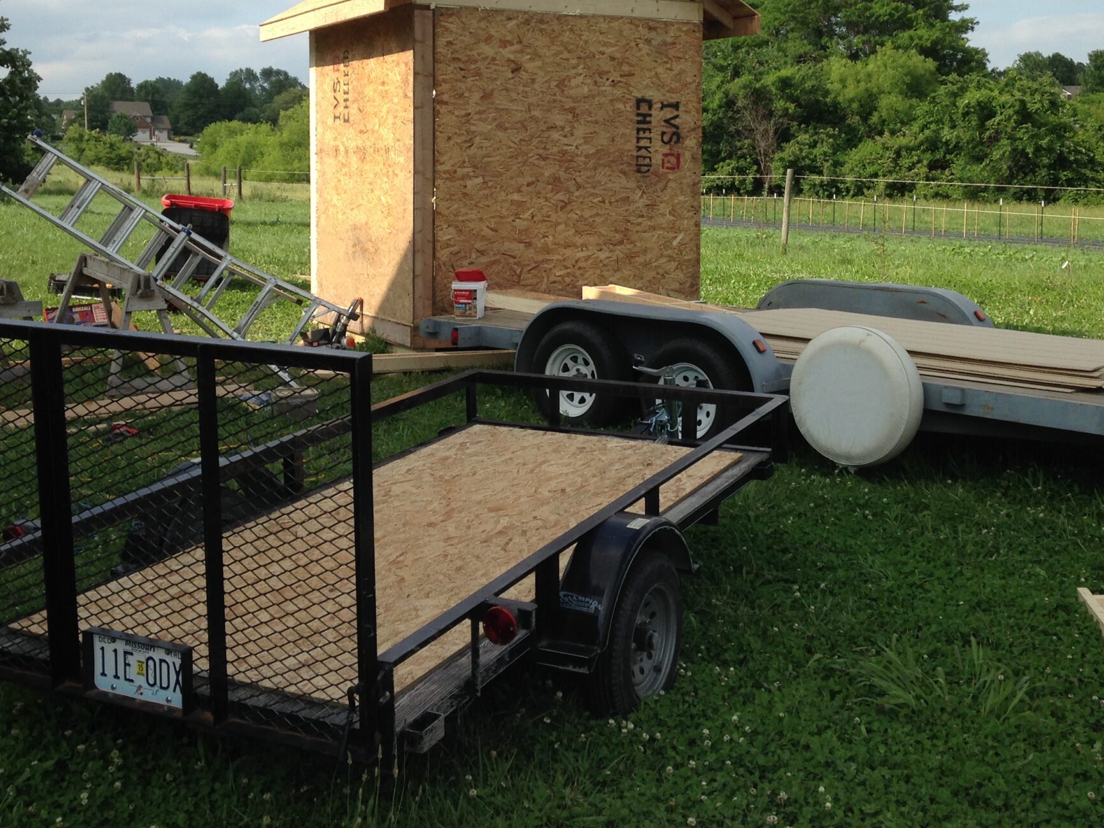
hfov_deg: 38.9
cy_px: 250
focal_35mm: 49
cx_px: 593
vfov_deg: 29.4
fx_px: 1563
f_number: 2.4
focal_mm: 4.12
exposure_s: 1/1063
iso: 50
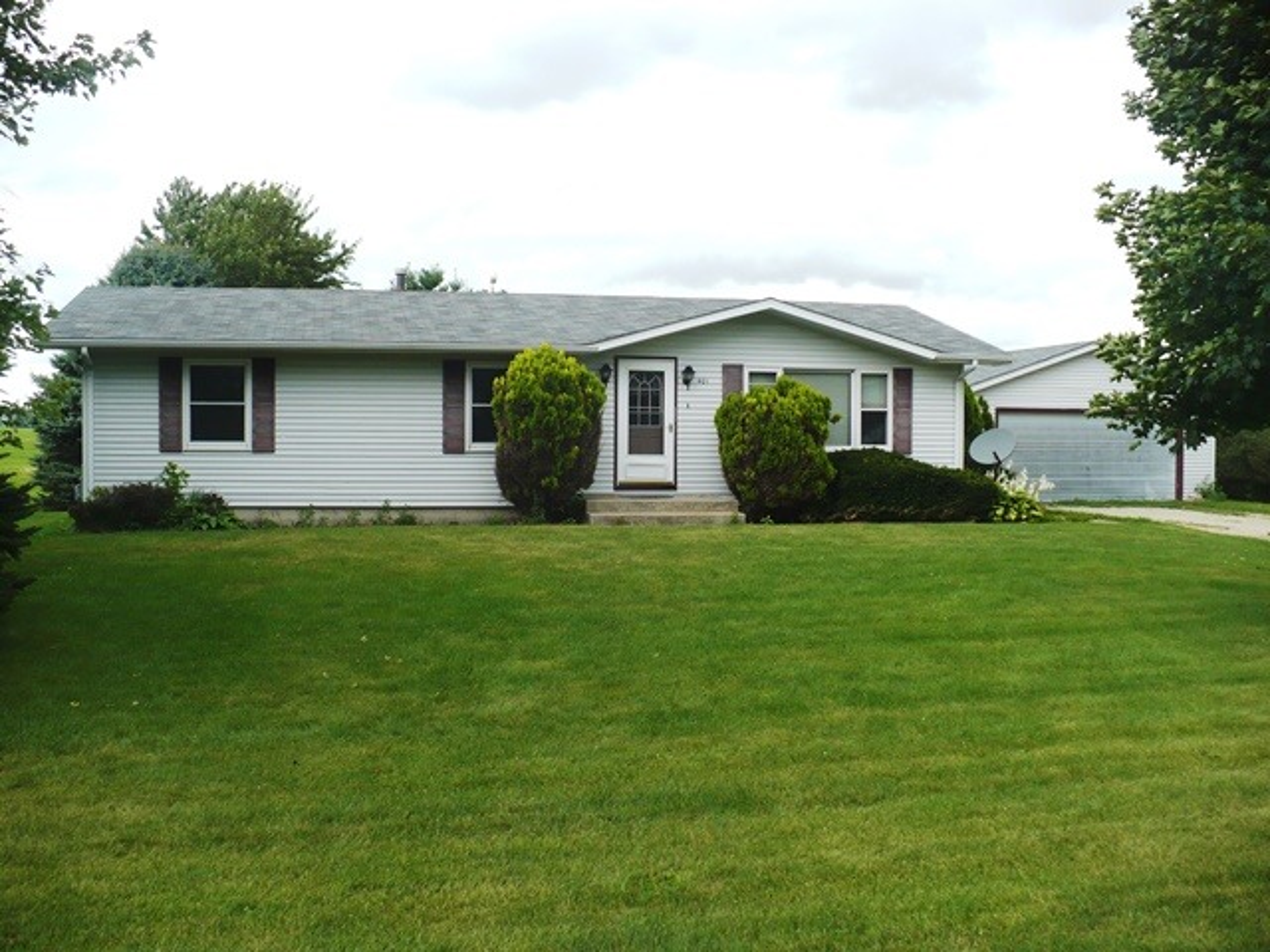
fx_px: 1357
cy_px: 476
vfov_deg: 38.7
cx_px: 635
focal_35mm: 37
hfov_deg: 50.1
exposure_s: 1/500
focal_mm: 6.1
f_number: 2.8
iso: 100
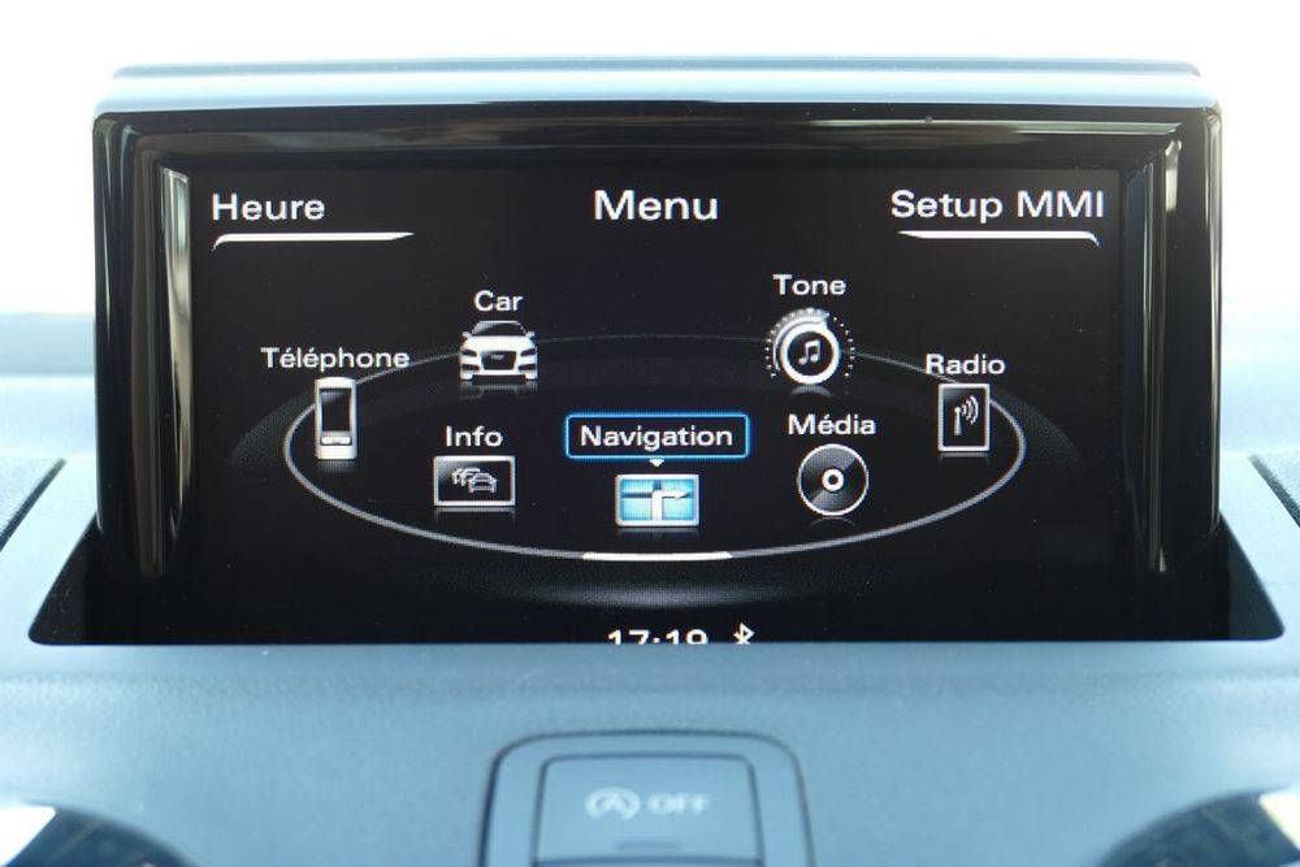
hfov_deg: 26.6
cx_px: 650
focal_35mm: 76
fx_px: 2745
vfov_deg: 18.0
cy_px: 434
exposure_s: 1/80
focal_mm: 27.56
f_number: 3.7
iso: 400
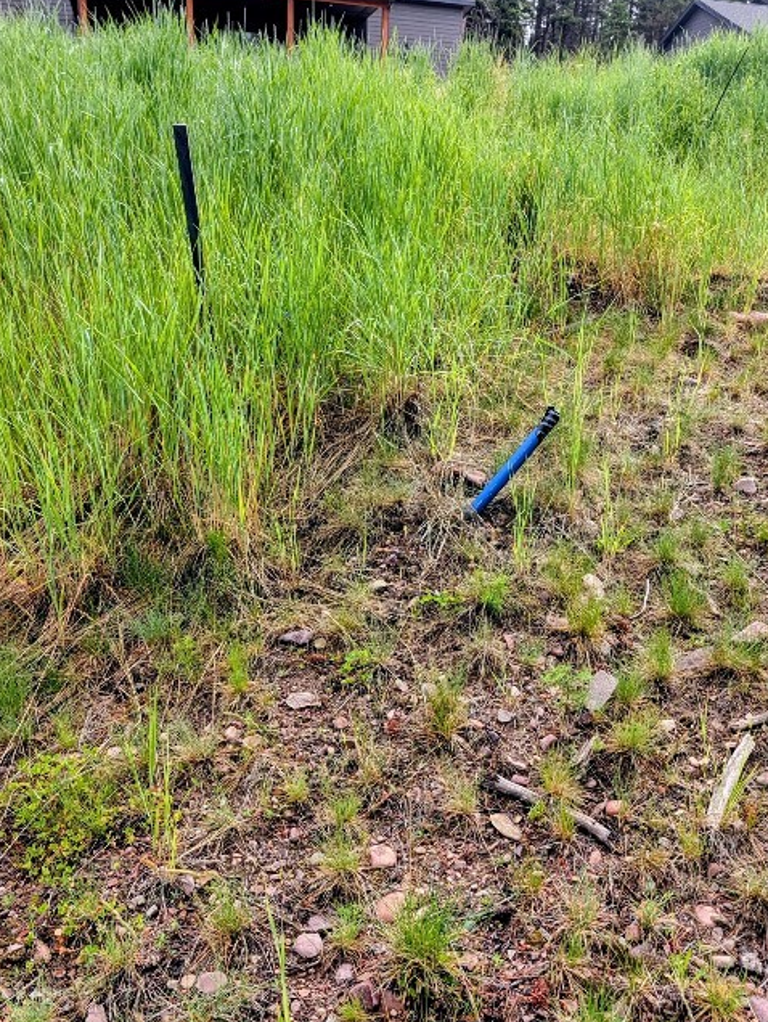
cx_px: 403
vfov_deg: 61.6
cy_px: 497
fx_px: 857
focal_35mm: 29
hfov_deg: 48.3
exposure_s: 1/1517
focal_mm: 6.9
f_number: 1.68
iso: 19
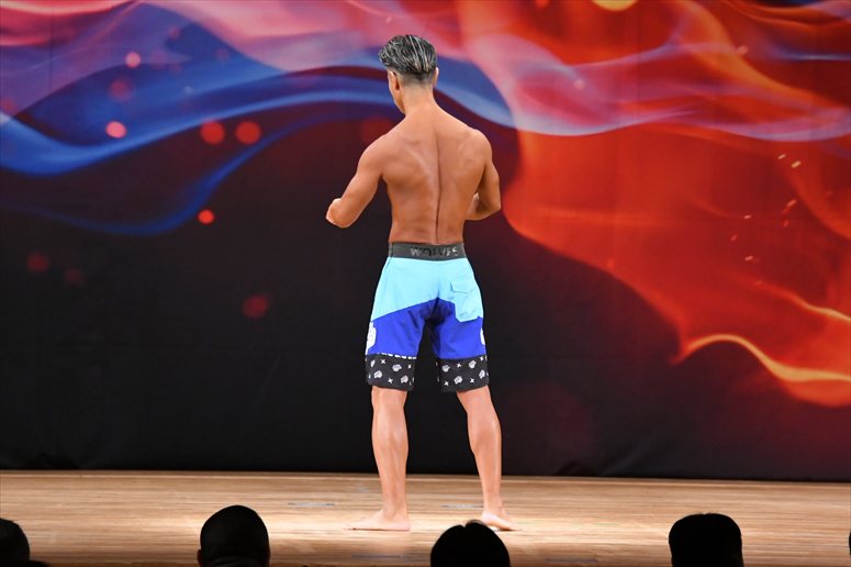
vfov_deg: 5.7
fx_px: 5671
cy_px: 284
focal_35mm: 240
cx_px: 426
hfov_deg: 8.6
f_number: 5.6
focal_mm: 160
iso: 3200
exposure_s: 1/400
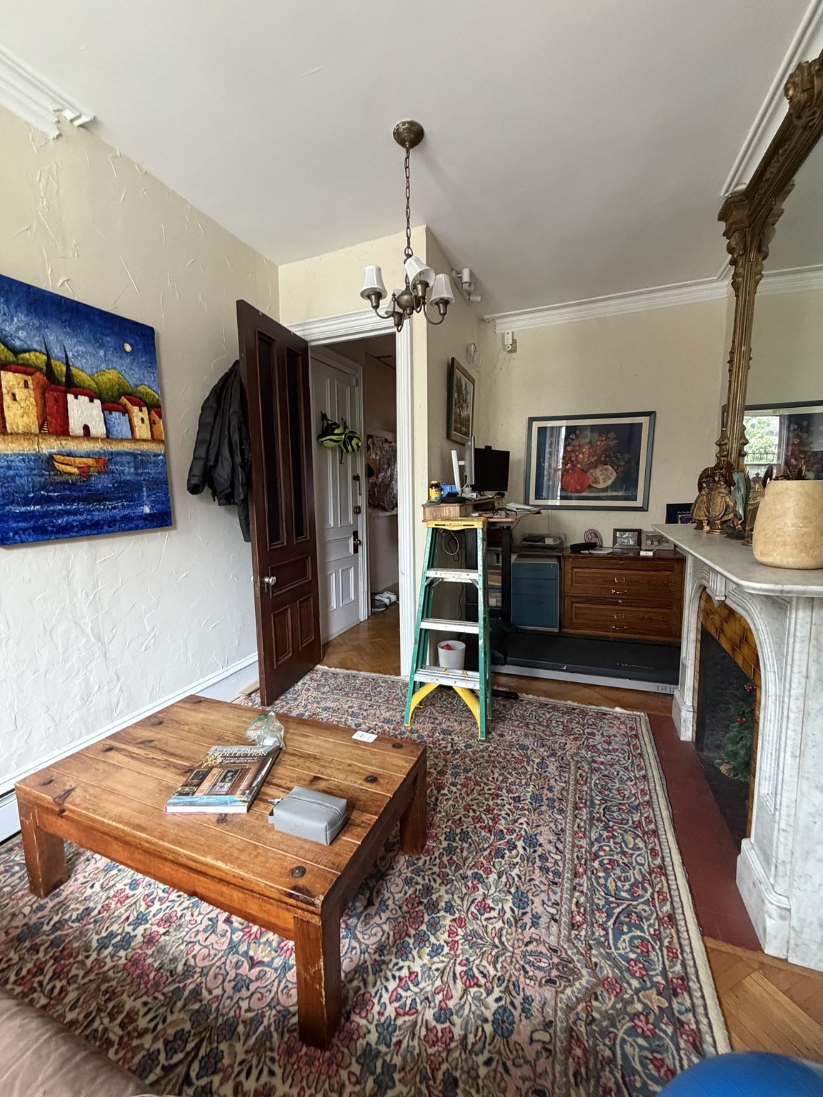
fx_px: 444
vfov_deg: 102.1
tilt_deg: -7.9
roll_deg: +0.9
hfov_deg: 85.7
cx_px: 412
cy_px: 548
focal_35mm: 14
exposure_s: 1/60
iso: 400
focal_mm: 2.22
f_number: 2.2
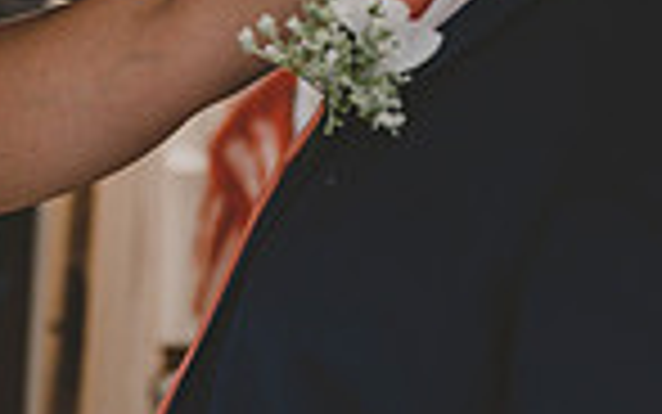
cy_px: 81
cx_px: 81
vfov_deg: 7.9
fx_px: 2978
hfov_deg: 12.6
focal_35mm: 165
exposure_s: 1/125
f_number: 2.8
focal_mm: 41
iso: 1400
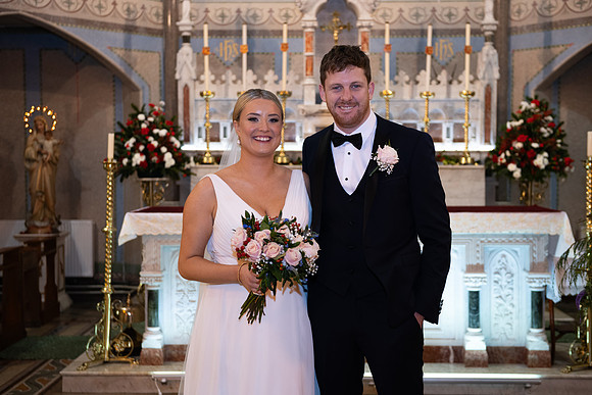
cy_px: 198
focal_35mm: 55
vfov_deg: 24.6
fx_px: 905
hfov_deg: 36.2
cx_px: 296
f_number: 3.5
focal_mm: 55
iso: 640
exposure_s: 1/160
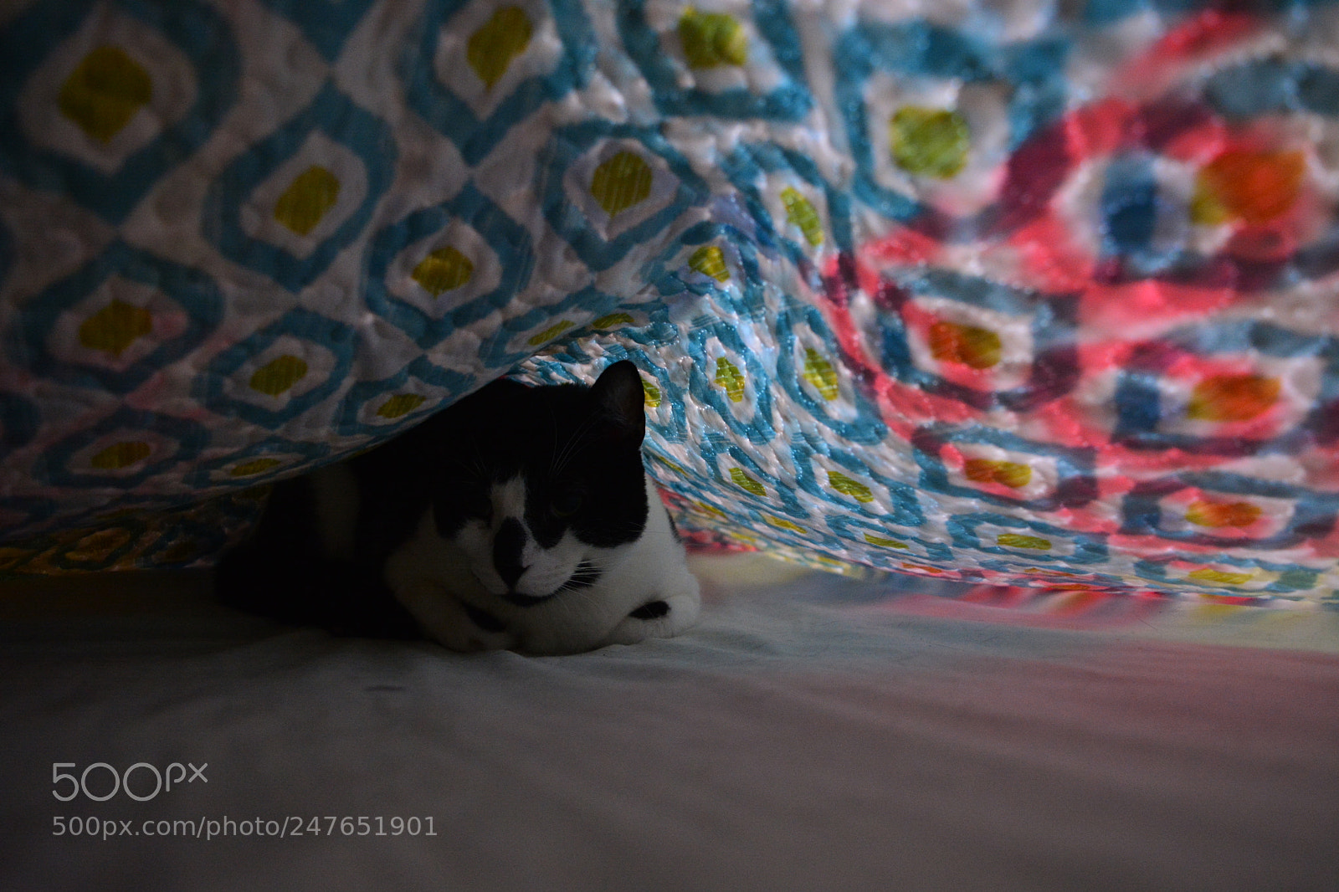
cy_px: 446
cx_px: 670
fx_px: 1227
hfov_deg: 57.2
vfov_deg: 40.0
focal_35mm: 33
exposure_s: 1/15
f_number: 4
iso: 1000
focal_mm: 22
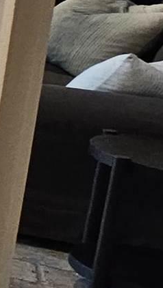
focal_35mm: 103
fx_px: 790
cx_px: -881
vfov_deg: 20.1
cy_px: -2
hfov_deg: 4.8
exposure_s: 1/60
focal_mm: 2.2
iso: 200
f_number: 2.2
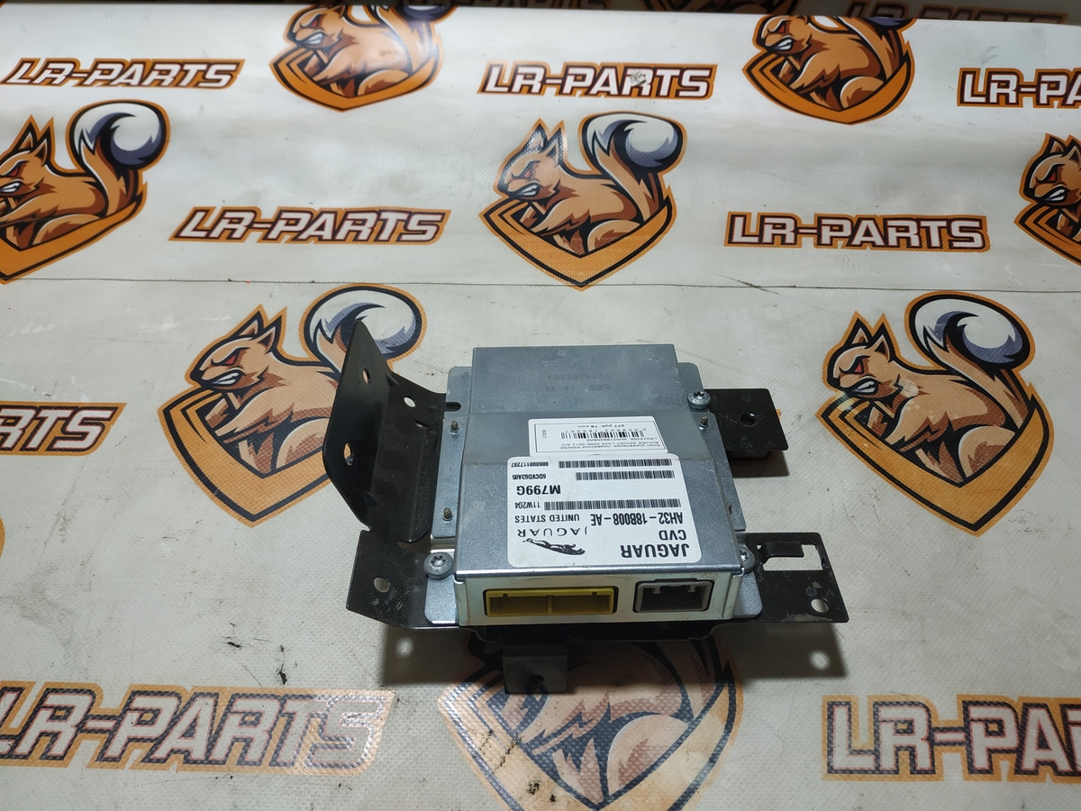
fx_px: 749
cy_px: 406
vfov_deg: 56.8
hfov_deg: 71.6
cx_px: 540
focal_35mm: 24
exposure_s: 1/100
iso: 125
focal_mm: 3.94
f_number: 1.9
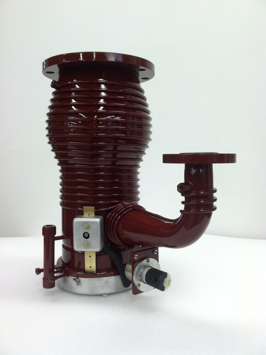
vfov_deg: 52.7
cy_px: 178
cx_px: 133
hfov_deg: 40.6
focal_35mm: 35
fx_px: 360
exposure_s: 1/17
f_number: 2.8
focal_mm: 3.85
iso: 80
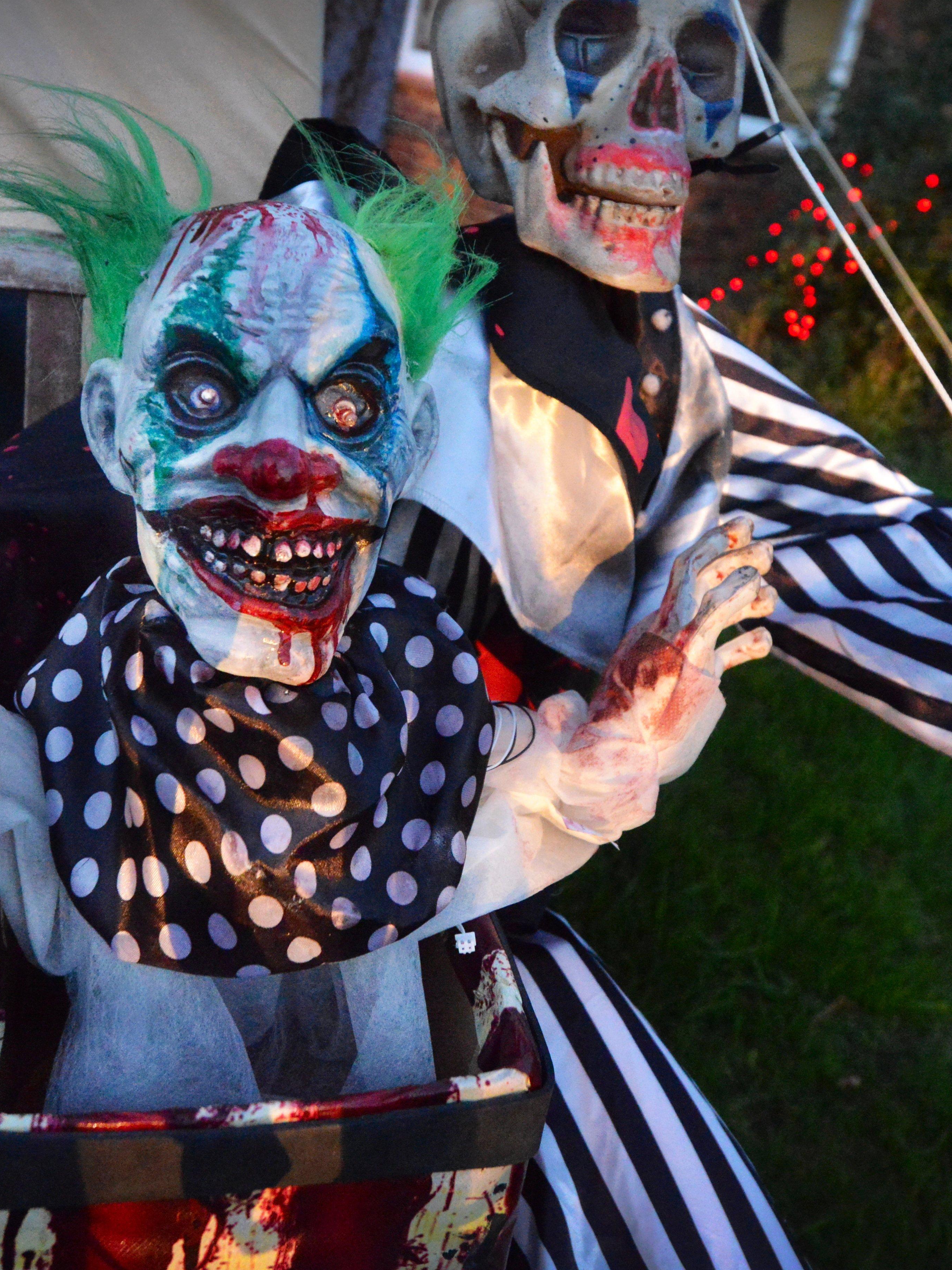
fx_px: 1210
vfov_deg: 55.2
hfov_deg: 42.9
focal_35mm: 33
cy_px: 554
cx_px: 449
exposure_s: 1/200
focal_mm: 17
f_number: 4
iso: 6400
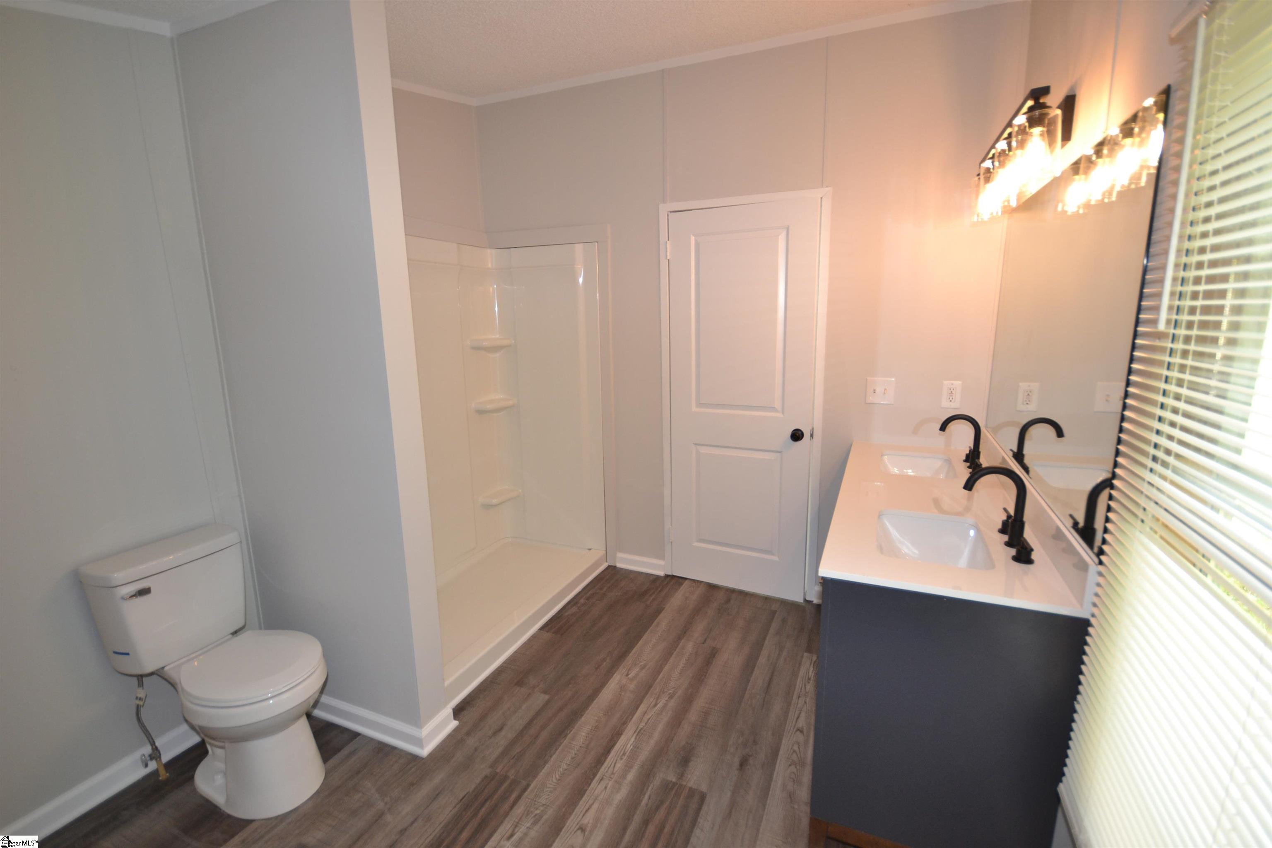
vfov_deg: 77.3
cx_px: 636
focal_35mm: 15
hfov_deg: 100.4
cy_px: 424
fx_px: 530
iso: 400
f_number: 4
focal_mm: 10
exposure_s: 1/60
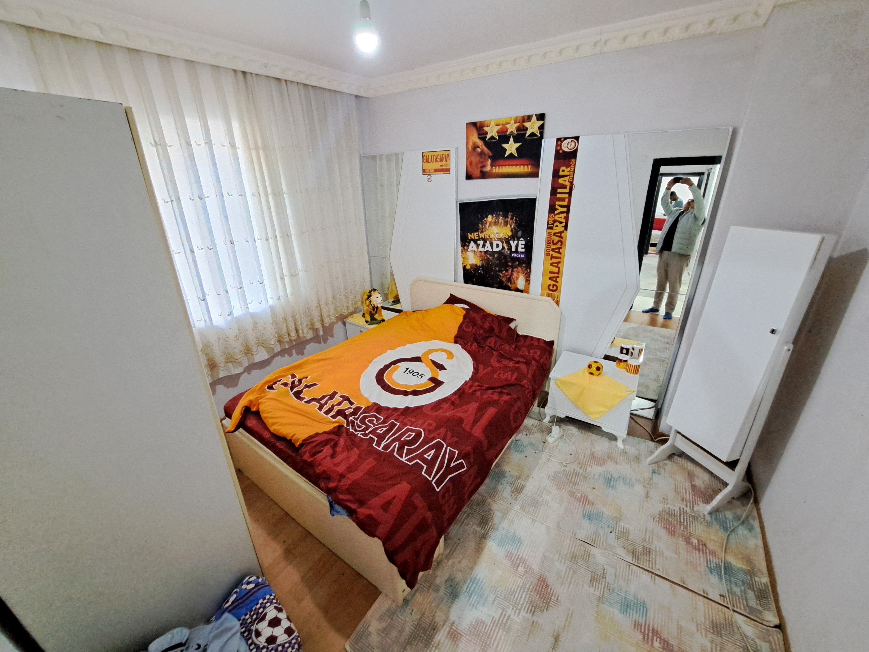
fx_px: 326
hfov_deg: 106.2
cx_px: 434
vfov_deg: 89.9
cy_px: 326
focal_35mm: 13
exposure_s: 1/20
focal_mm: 1.74
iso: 640
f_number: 2.2
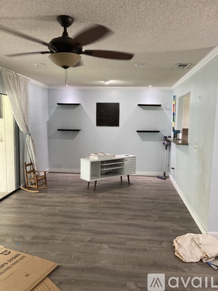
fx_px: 235
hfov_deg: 49.7
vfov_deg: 63.5
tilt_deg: -2.7
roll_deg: -0.3
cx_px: 109
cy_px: 146
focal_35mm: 28
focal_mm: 3.99
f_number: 1.8
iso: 160
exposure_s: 1/60
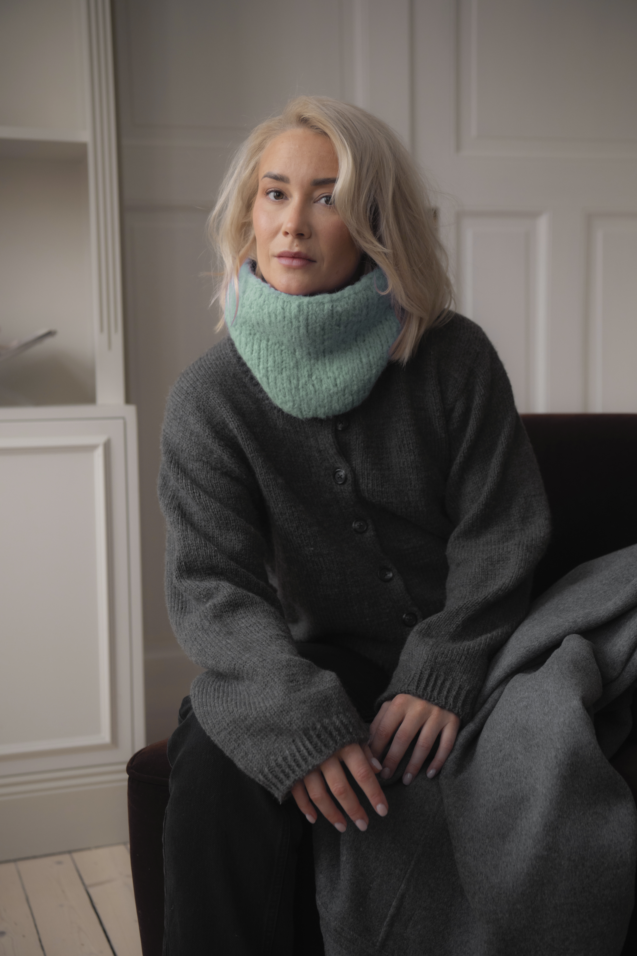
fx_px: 1327
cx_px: 318
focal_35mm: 50
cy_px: 478
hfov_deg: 27.0
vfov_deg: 39.6
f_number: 4
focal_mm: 50
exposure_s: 1/160
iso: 1000
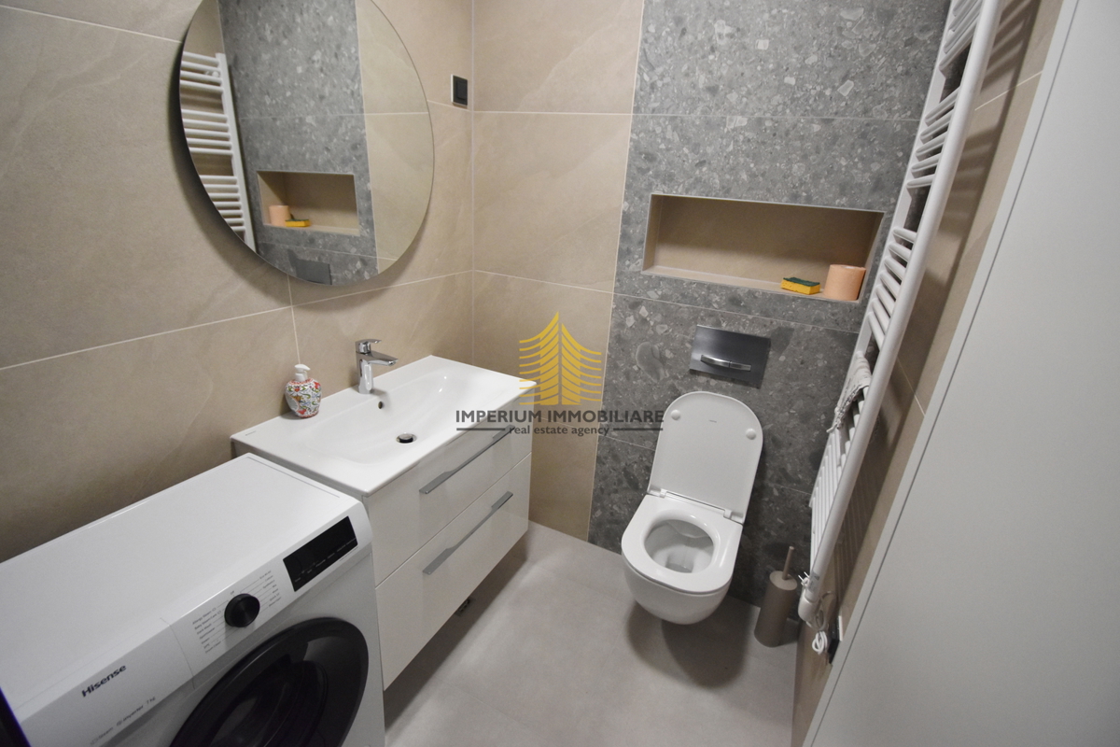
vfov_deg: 77.3
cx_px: 560
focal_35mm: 15
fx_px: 467
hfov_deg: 100.4
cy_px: 374
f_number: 4.5
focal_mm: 10
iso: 1250
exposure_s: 1/125
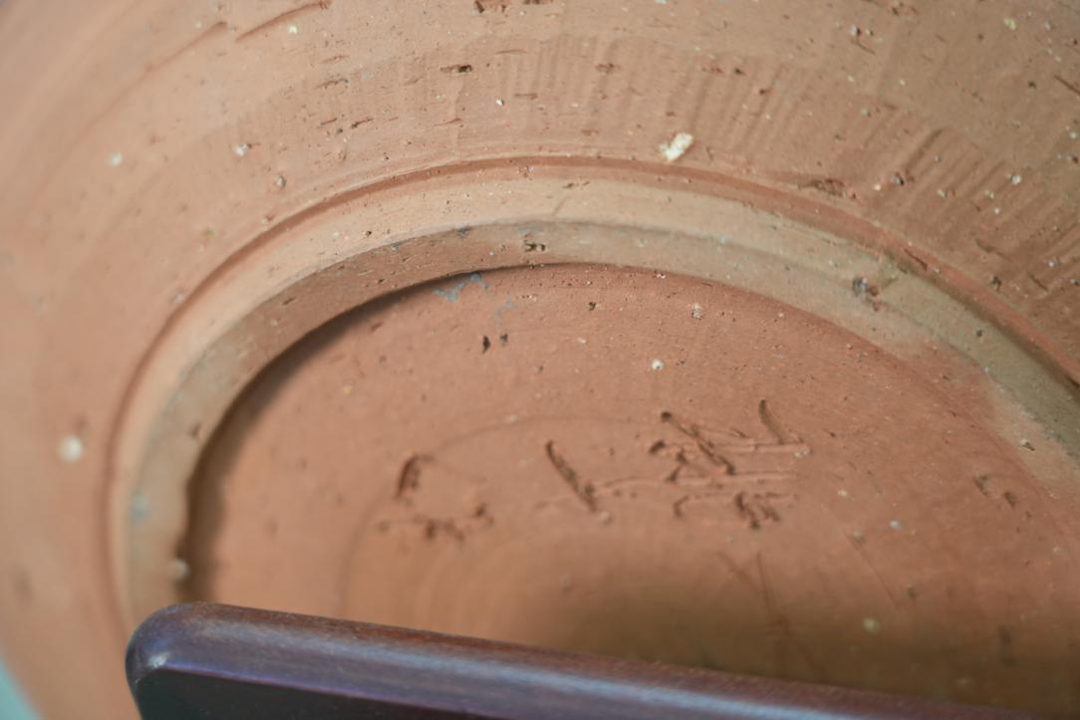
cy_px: 360
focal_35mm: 86
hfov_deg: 23.6
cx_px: 540
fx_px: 2580
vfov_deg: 15.9
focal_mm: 86
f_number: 4
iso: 1600
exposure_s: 1/100
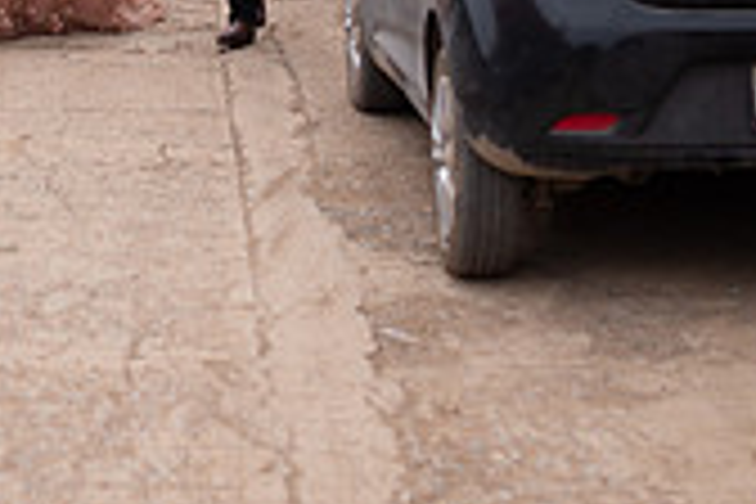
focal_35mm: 121
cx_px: 40
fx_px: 2541
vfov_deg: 10.9
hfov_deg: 16.6
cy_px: -250
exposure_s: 1/1000
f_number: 4.5
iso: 100
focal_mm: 35
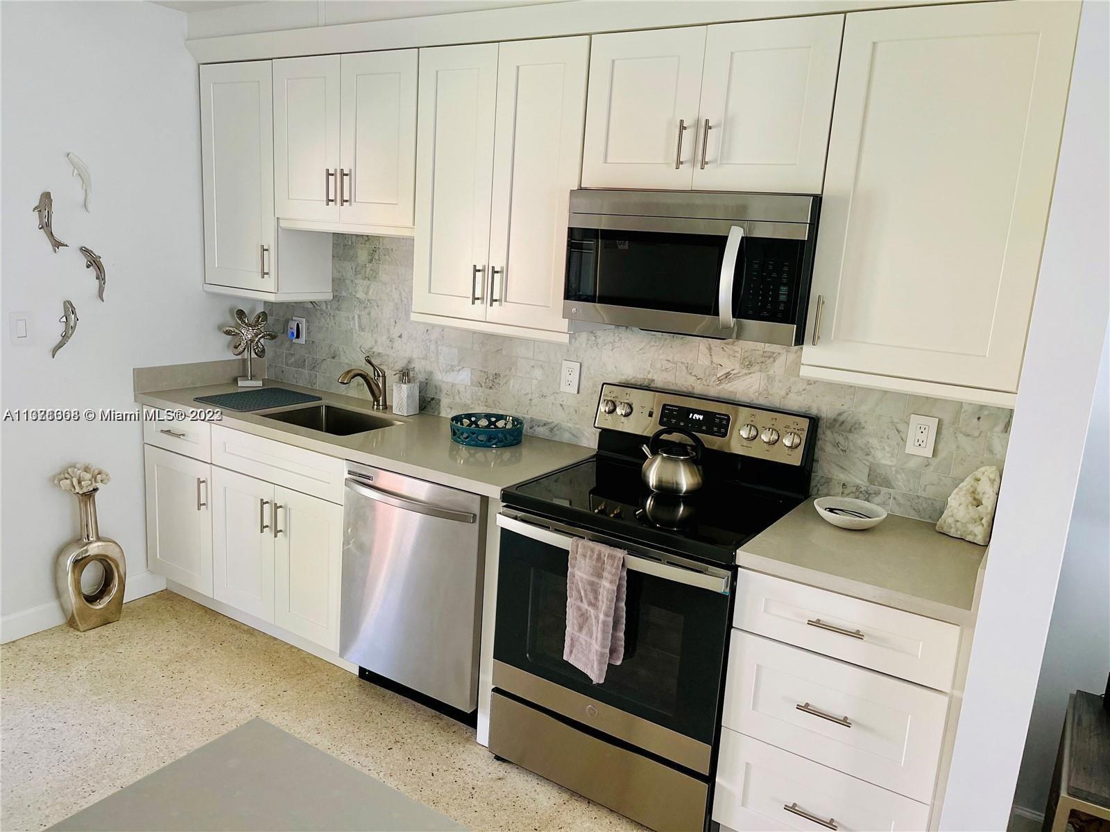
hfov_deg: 67.3
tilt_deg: -12.2
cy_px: 416
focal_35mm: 26
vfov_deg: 53.1
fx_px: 834
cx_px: 555
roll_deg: -4.4
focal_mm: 5.1
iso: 250
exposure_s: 1/60
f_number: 1.6
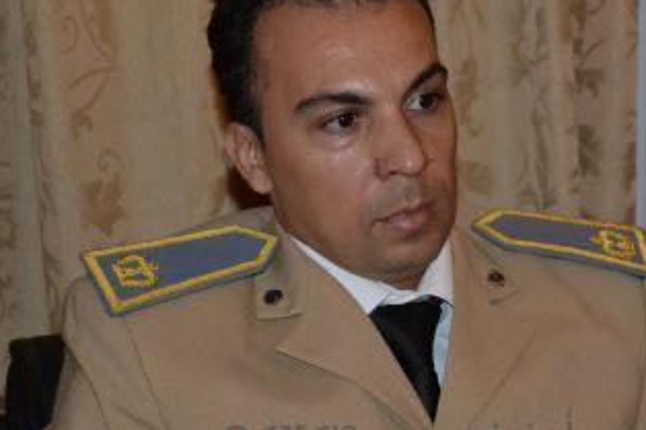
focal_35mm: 168
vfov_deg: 8.2
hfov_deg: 12.2
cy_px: 169
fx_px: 3013
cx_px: 389
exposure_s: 1/60
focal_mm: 55
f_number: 5.6
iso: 3200
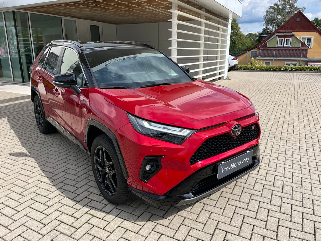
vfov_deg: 53.1
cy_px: 120
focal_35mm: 26
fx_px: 241
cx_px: 160
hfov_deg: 67.3
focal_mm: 5.1
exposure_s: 1/2688
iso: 50
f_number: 1.6
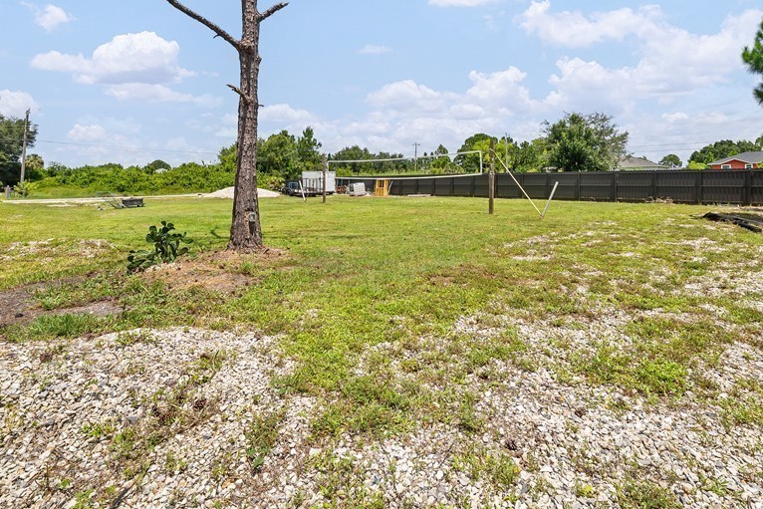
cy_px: 184
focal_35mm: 17
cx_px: 397
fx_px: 360
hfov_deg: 93.2
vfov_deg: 69.1
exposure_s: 1/160
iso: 200
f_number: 9
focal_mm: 12
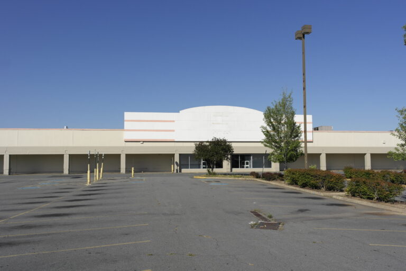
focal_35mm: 30
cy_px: 136
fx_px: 338
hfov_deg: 61.9
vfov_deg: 43.6
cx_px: 203
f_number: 8
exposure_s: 1/400
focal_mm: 20
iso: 100
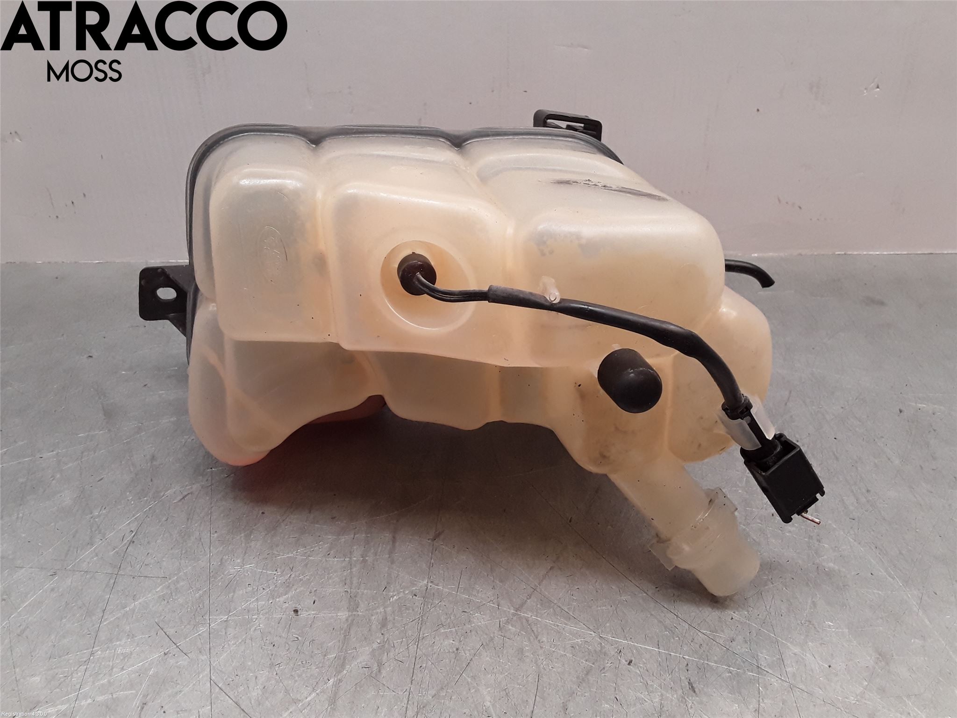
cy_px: 359
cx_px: 478
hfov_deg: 63.4
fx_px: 774
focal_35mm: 28
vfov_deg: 49.7
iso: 100
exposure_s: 1/128
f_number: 1.9
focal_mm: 2.91
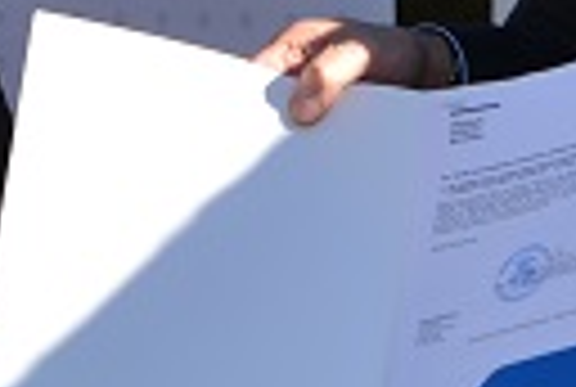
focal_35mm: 418
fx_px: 6696
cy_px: -286
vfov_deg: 3.3
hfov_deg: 4.9
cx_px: 428
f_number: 6.3
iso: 100
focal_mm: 55
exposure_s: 1/200
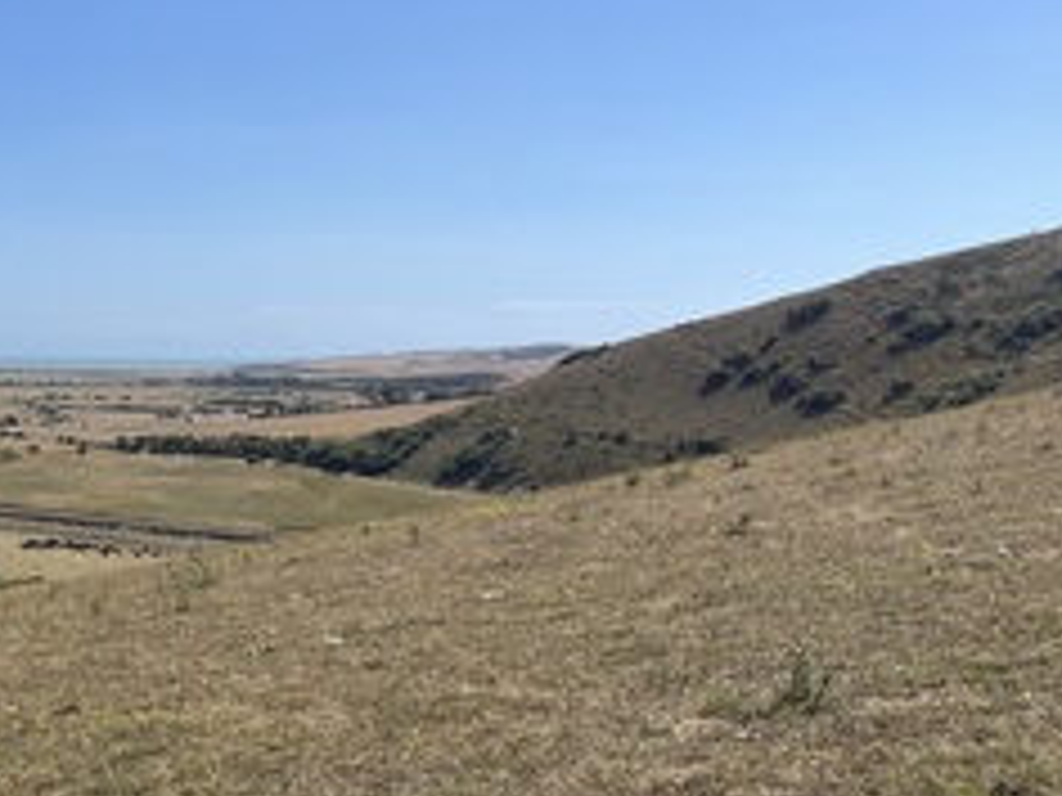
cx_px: 68
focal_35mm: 55
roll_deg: +0.3
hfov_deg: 32.8
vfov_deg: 26.6
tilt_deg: -2.1
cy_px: 394
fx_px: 1687
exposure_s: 1/5848
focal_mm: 5.1
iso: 50
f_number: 1.6
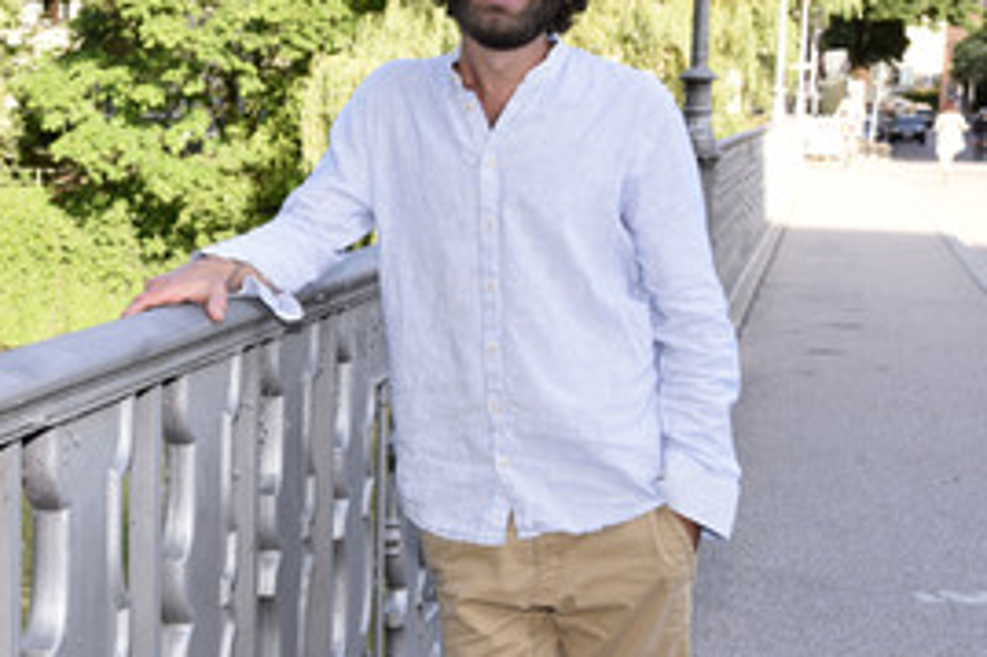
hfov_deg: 29.5
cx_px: 229
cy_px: 312
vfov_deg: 20.3
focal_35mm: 67
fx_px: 1836
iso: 500
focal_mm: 40
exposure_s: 1/160
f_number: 8
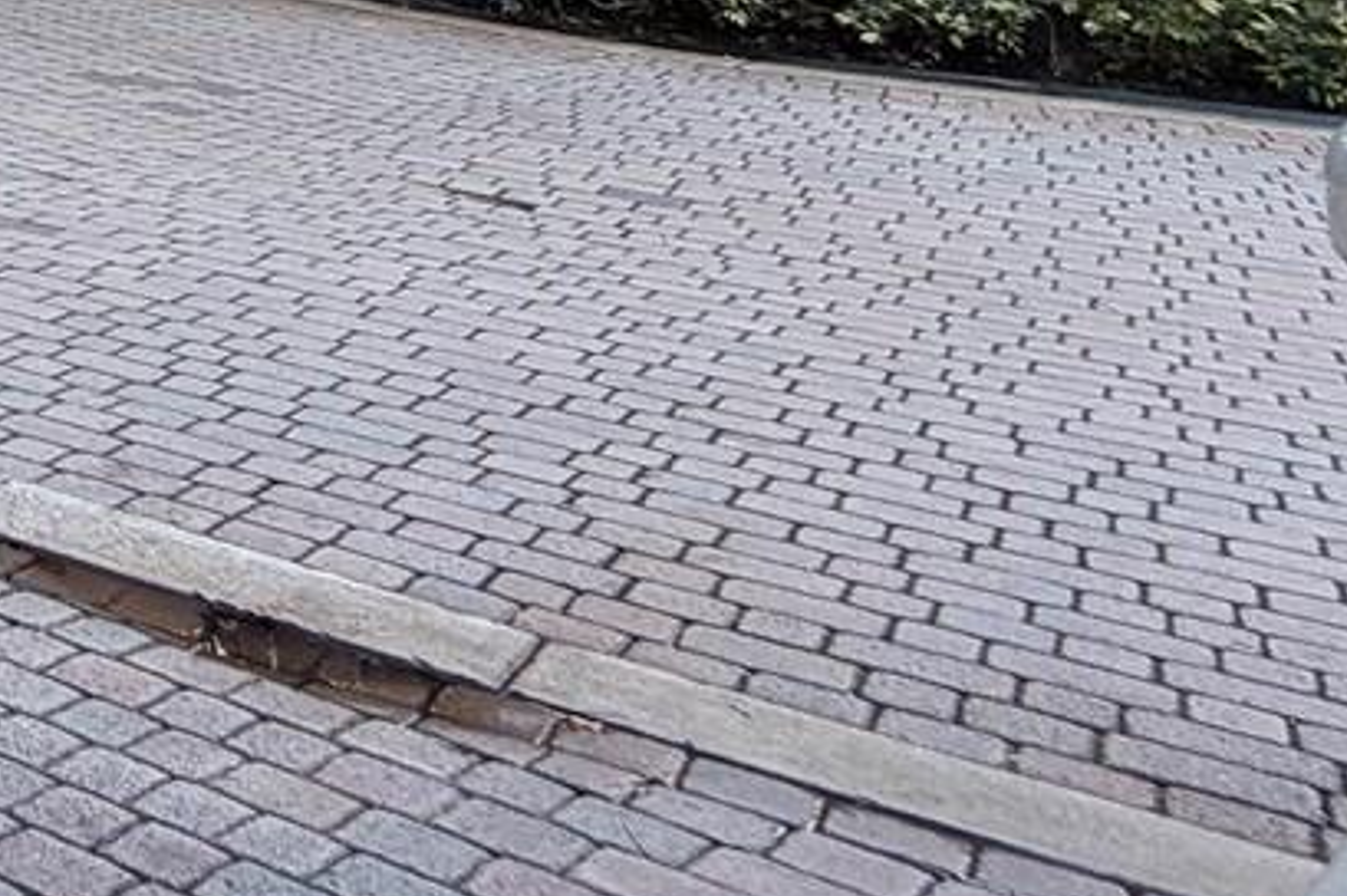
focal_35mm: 57
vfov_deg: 18.2
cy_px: -768
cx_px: -909
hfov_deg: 23.5
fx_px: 2131
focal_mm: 2.22
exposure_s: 1/169
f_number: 2.2
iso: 40
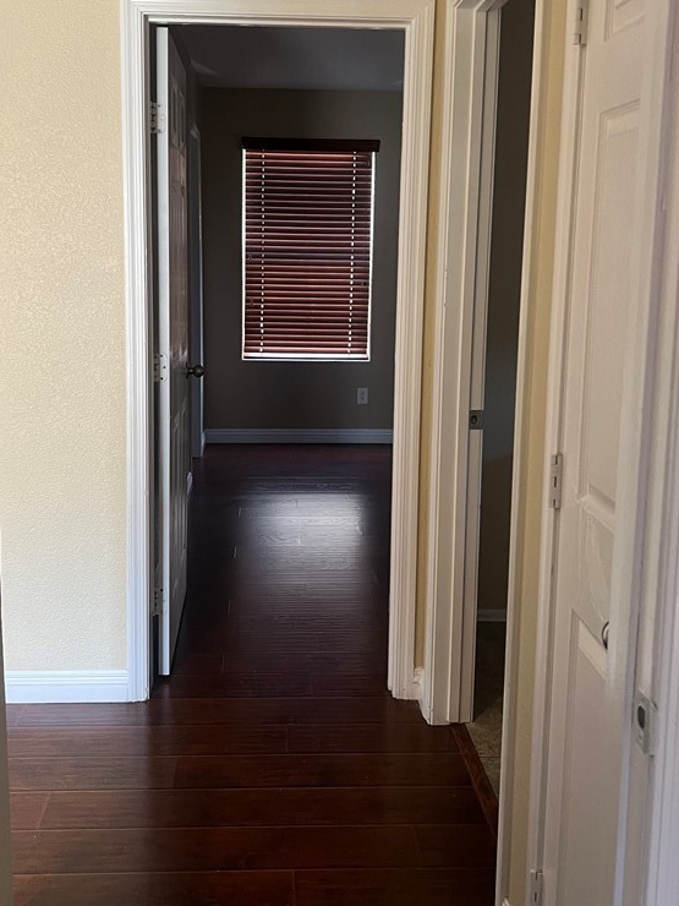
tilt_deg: -5.0
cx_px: 307
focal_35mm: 36
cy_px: 366
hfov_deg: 39.6
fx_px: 942
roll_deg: -1.8
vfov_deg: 51.0
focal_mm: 5.7
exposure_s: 1/60
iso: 160
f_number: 1.5
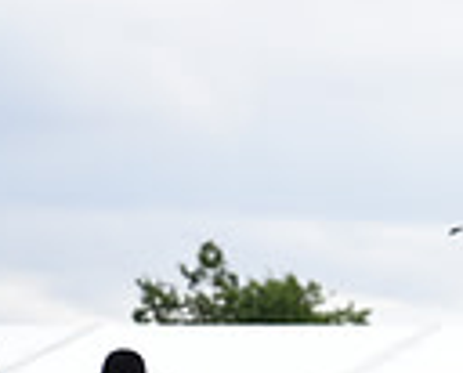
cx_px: 854
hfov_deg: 5.3
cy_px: 601
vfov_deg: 4.3
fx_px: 4944
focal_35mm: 360
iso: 900
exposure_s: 1/1250
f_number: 5.6
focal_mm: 85
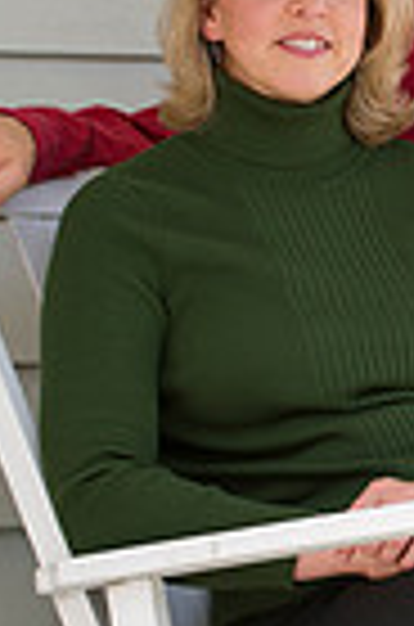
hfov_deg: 4.3
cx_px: 520
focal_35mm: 318
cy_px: 428
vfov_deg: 6.5
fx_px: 5513
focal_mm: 98
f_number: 5.6
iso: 200
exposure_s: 1/100
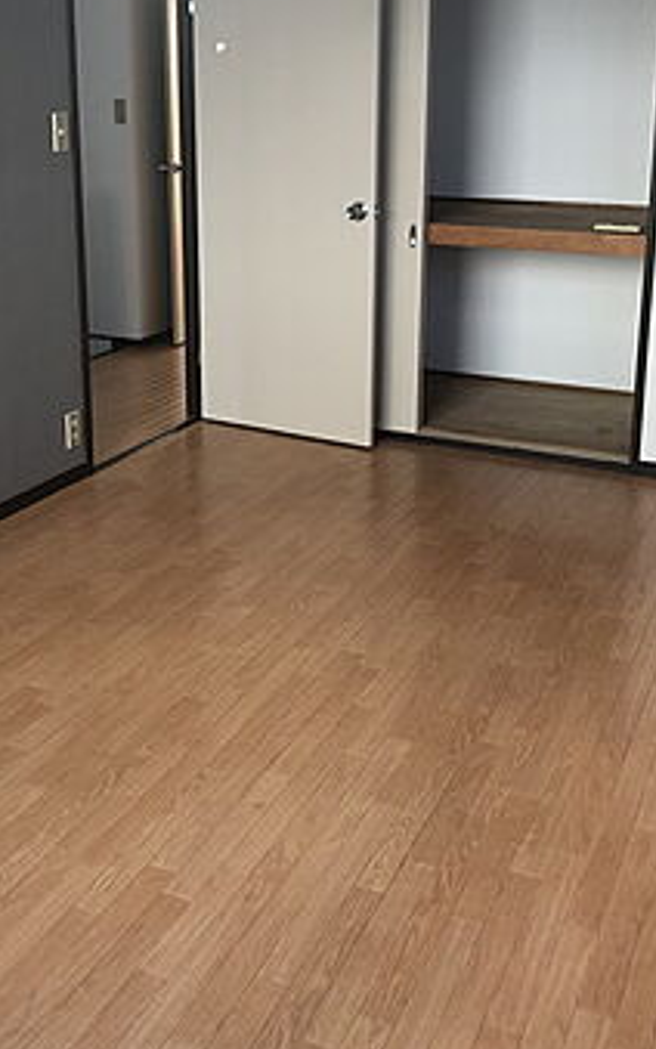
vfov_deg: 46.6
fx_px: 1201
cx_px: 353
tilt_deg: -13.6
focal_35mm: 42
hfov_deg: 30.5
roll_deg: -1.8
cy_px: 371
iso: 40
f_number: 1.8
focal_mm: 3.99
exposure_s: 1/33
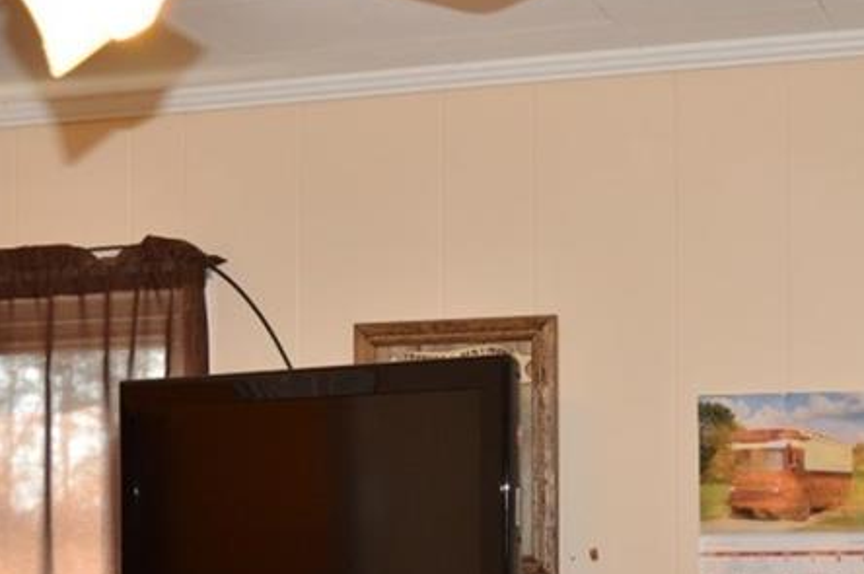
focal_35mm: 83
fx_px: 1990
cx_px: 420
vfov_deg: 16.2
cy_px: 545
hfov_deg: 24.5
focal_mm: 24
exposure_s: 1/100
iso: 400
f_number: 4
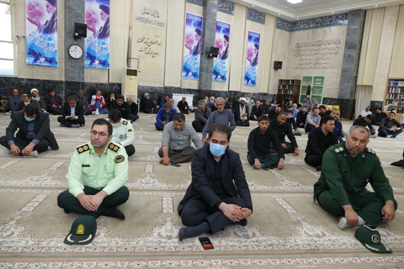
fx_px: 281
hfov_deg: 71.5
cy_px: 134
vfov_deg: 51.3
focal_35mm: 25
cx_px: 202
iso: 200
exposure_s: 1/60
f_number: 2.8
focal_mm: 9.12
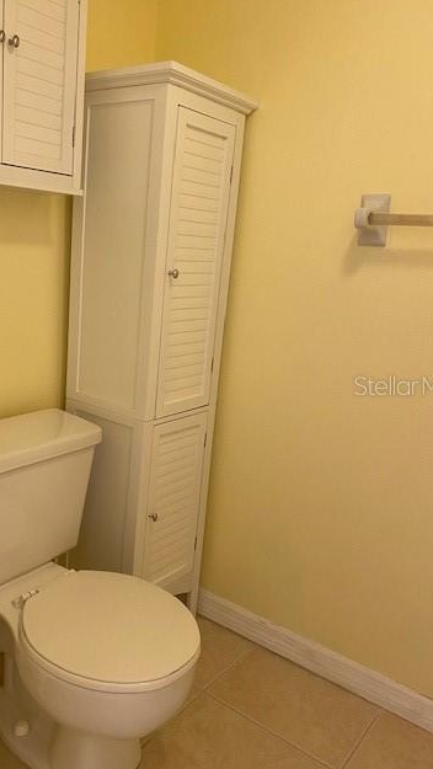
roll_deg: -4.1
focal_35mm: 29
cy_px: 385
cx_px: 175
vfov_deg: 66.1
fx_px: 591
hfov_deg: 40.1
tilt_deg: -11.2
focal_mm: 4.25
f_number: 1.8
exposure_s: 1/60
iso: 125
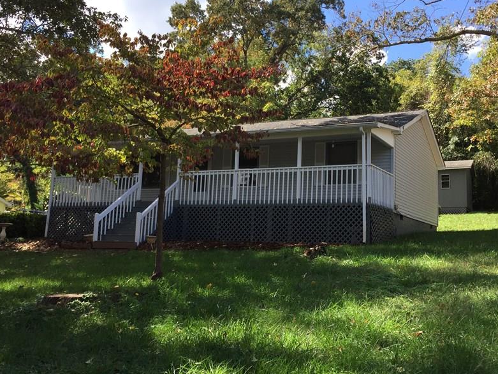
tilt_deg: +7.1
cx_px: 291
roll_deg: -2.9
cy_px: 170
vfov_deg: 37.7
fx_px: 547
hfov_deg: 48.8
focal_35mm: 38
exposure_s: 1/659
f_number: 2.2
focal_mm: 4.15
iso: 32
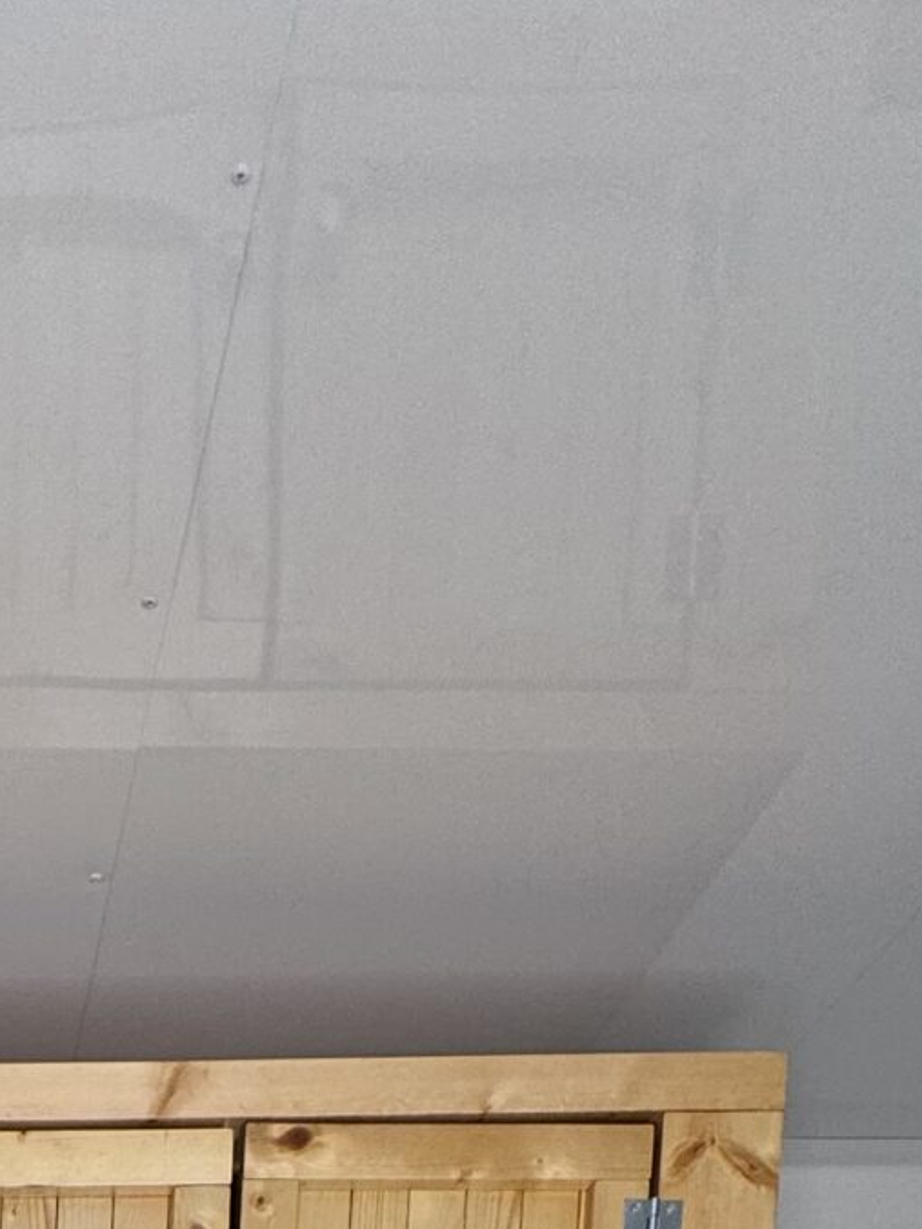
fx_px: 1882
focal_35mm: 53
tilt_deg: -4.5
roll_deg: -2.1
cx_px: -264
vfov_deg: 21.9
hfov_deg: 24.2
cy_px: 2227
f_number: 2.2
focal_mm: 2.22
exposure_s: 1/99
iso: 50
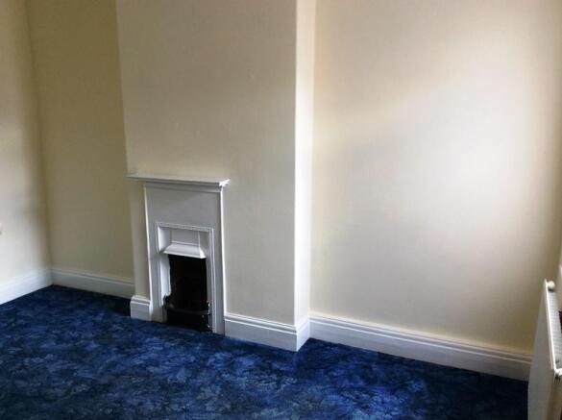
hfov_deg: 56.9
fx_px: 519
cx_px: 281
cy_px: 210
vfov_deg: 44.1
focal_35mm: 32
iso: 32
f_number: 2.4
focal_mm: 3.3
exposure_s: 1/24
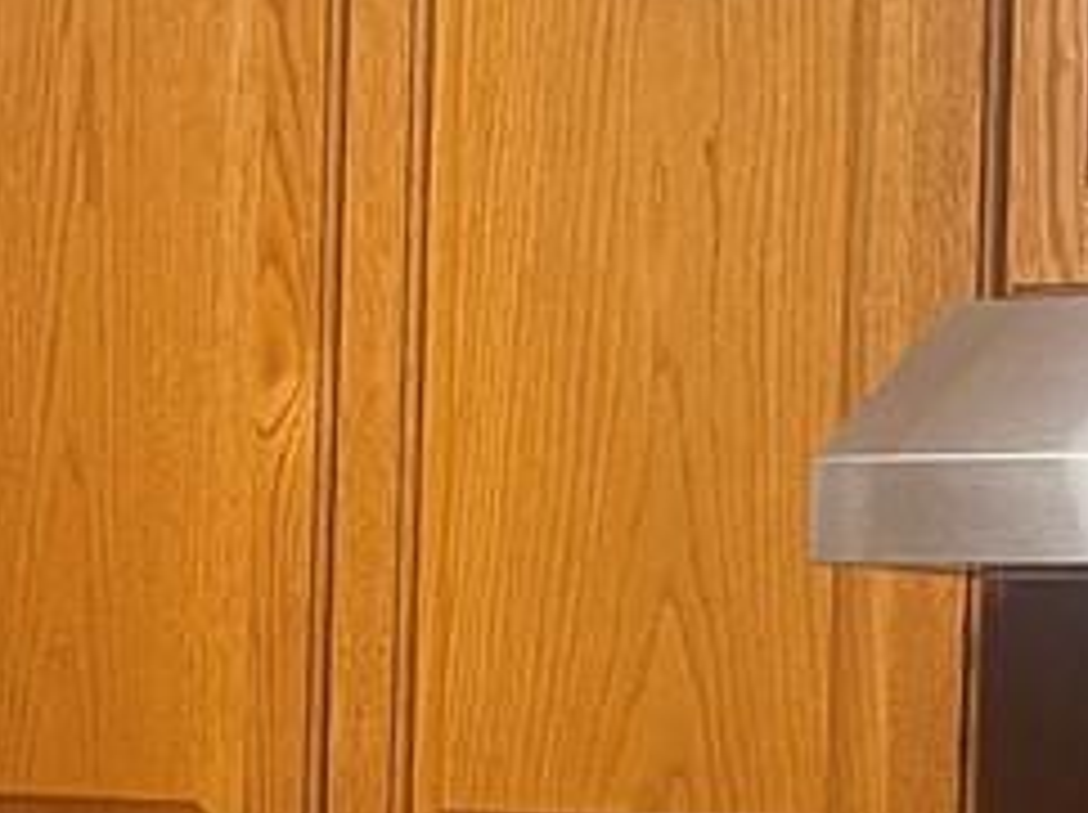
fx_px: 5401
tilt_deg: -0.6
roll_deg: -1.9
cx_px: 683
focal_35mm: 172
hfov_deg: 11.5
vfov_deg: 8.5
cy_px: 957
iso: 250
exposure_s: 1/60
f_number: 1.6
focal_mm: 4.2
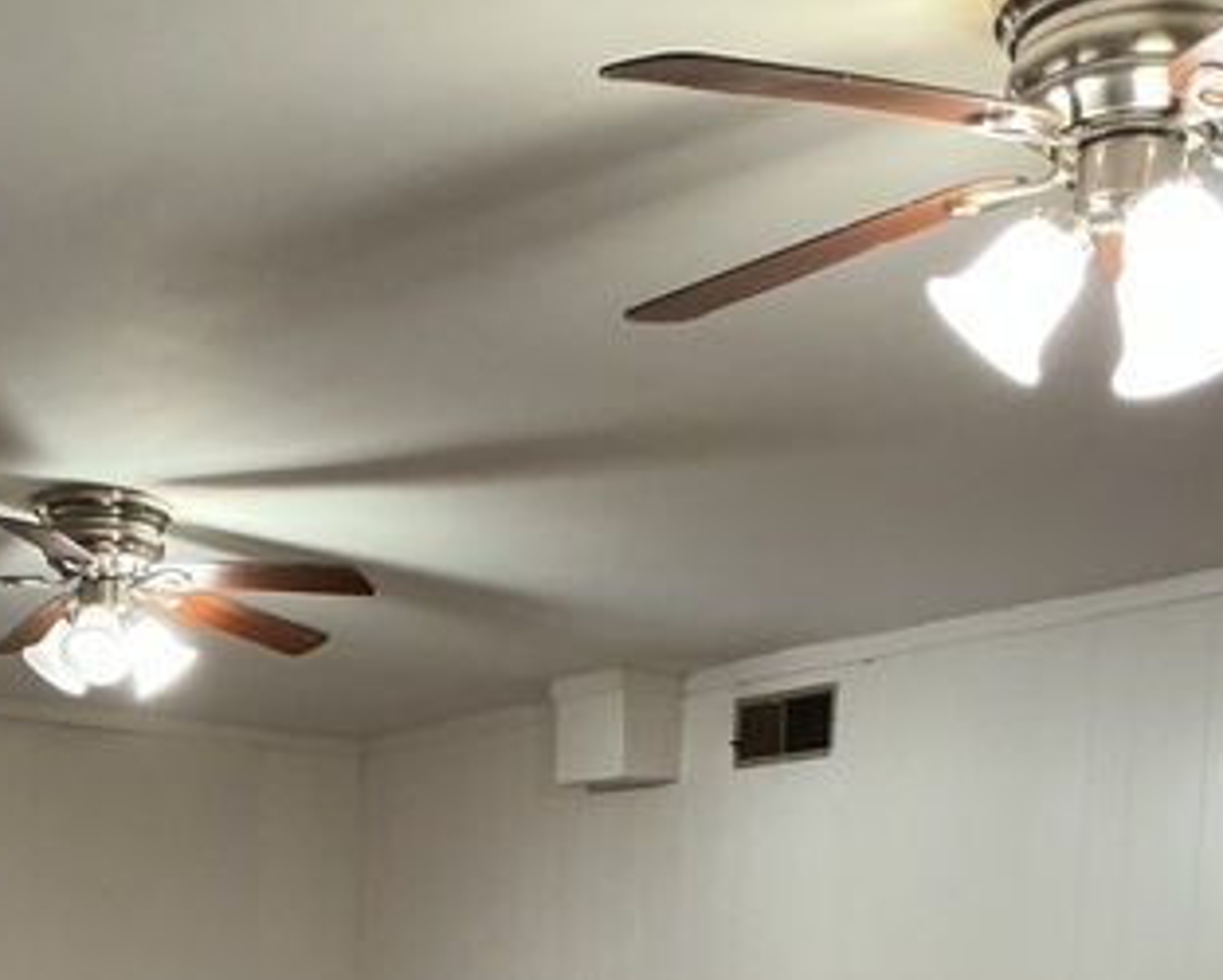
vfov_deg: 23.6
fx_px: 2101
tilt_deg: -5.4
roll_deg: -1.4
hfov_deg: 32.3
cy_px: 1223
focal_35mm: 58
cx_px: 447
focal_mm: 3
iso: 320
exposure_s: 1/40
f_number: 1.8
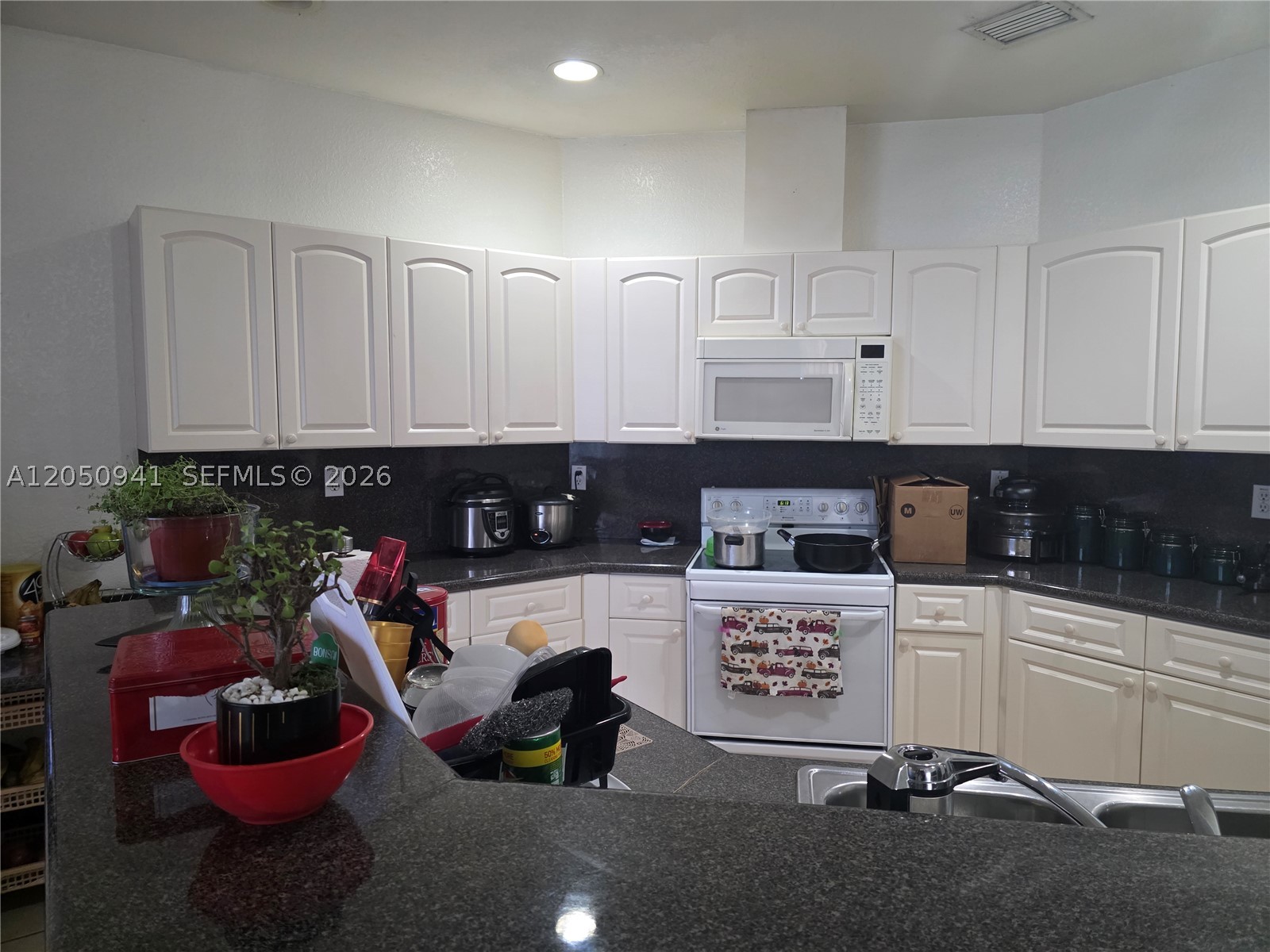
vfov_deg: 58.9
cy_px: 476
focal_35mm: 23
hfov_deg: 73.9
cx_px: 635
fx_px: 844
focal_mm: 6.3
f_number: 1.7
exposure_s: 1/120
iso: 800
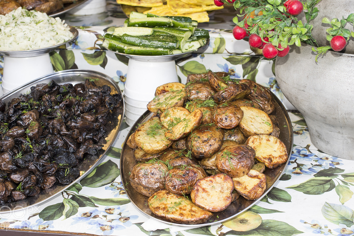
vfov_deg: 21.9
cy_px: 102
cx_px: 192
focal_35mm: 62
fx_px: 610
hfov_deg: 32.4
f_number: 8
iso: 500
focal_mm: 50
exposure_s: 1/100
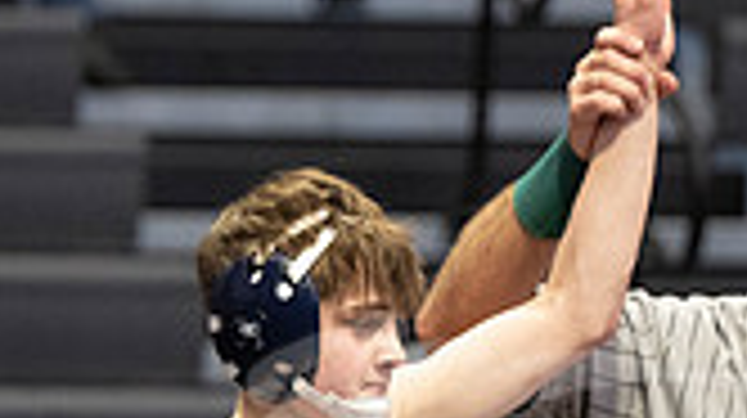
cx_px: 232
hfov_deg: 3.8
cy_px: 903
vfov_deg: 2.1
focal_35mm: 562
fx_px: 11121
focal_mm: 120
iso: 3200
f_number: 2.8
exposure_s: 1/1000
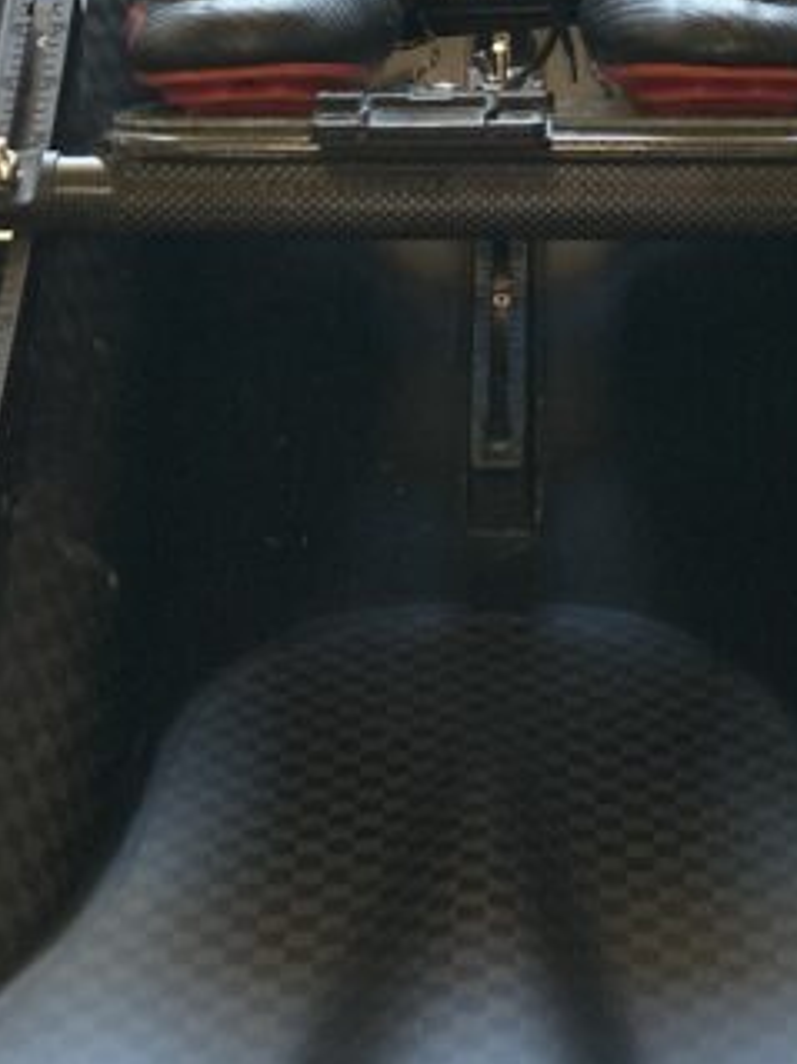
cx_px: 467
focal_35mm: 90
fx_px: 2765
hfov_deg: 16.4
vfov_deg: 21.2
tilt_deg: -42.2
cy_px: 57
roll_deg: -1.0
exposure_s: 1/121
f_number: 1.8
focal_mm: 3.99
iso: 80
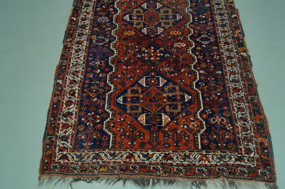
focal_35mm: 33
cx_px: 142
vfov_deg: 39.9
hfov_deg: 57.2
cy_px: 94
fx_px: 261
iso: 800
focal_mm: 22
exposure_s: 1/15
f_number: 8
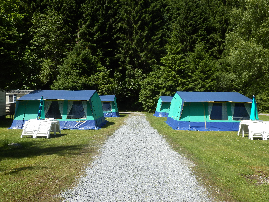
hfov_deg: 55.4
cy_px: 101
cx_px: 134
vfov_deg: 42.9
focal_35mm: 33
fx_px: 256
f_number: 3.7
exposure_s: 1/640
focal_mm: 5.9
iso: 80
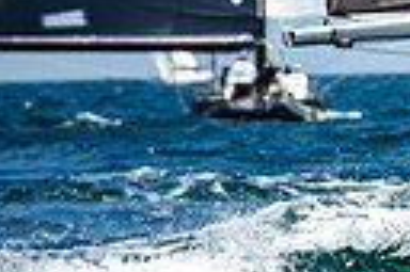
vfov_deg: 1.5
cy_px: -246
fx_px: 10737
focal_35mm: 944
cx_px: 919
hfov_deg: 2.2
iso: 320
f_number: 5
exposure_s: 1/1250
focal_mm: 200
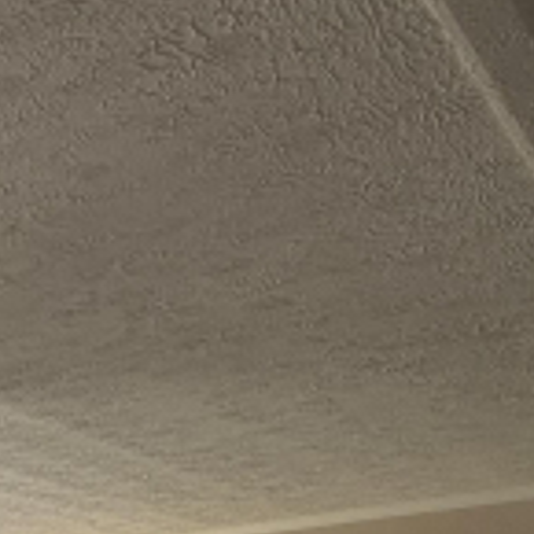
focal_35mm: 57
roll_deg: -1.2
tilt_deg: -4.3
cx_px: -131
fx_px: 995
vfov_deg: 23.6
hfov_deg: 26.3
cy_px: 810
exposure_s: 1/99
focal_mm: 2.22
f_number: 2.2
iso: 80
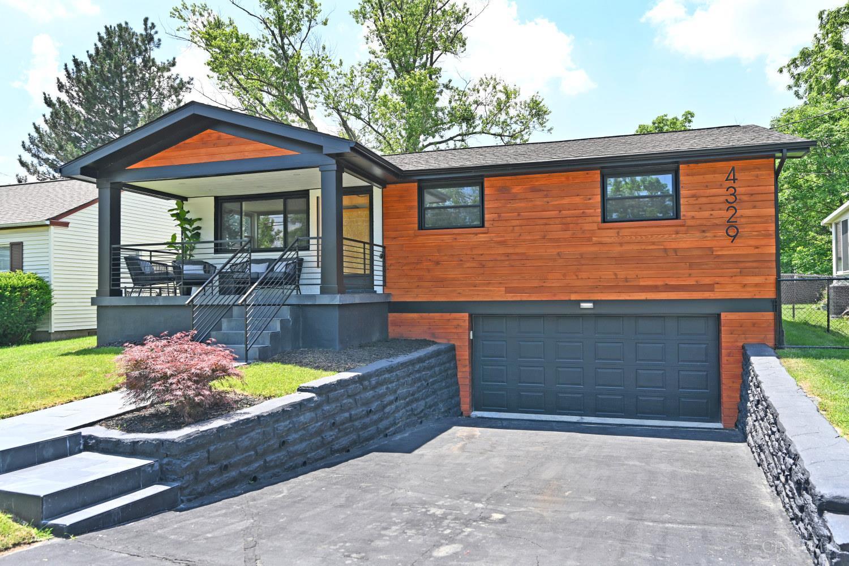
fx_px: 578
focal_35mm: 24
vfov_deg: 52.2
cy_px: 283
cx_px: 424
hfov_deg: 72.6
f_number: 5.6
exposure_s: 1/250
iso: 100
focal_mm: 24.5
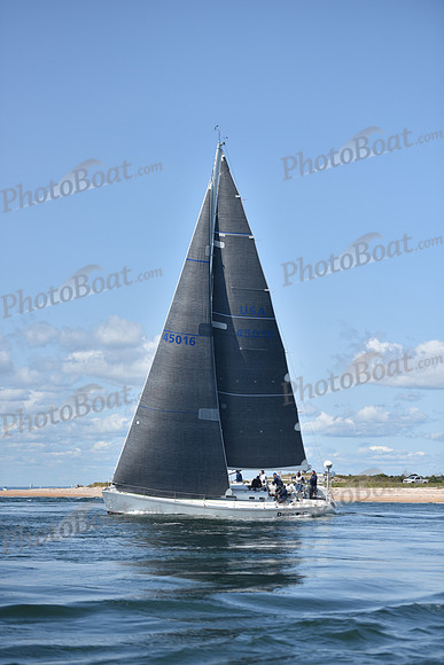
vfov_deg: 22.1
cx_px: 222
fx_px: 1701
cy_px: 332
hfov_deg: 14.9
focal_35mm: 92
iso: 250
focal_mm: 92
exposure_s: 1/6400
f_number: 3.2
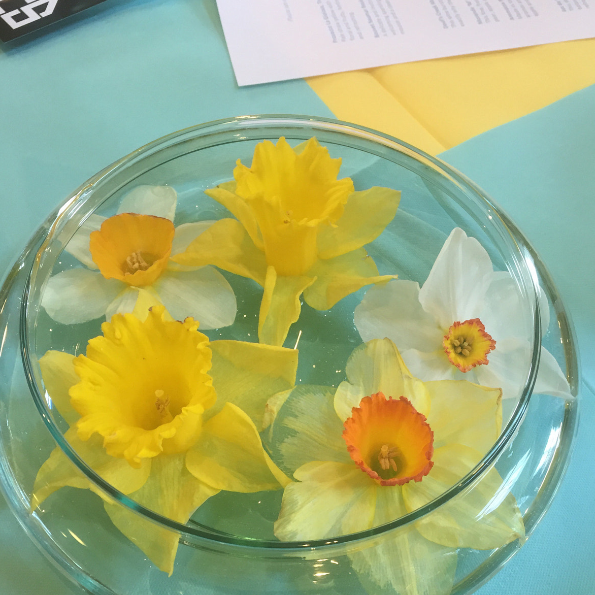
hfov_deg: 47.2
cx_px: 294
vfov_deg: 47.0
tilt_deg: -59.3
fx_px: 681
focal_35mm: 35
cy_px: 352
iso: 40
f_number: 2.2
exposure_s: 1/33
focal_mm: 4.15
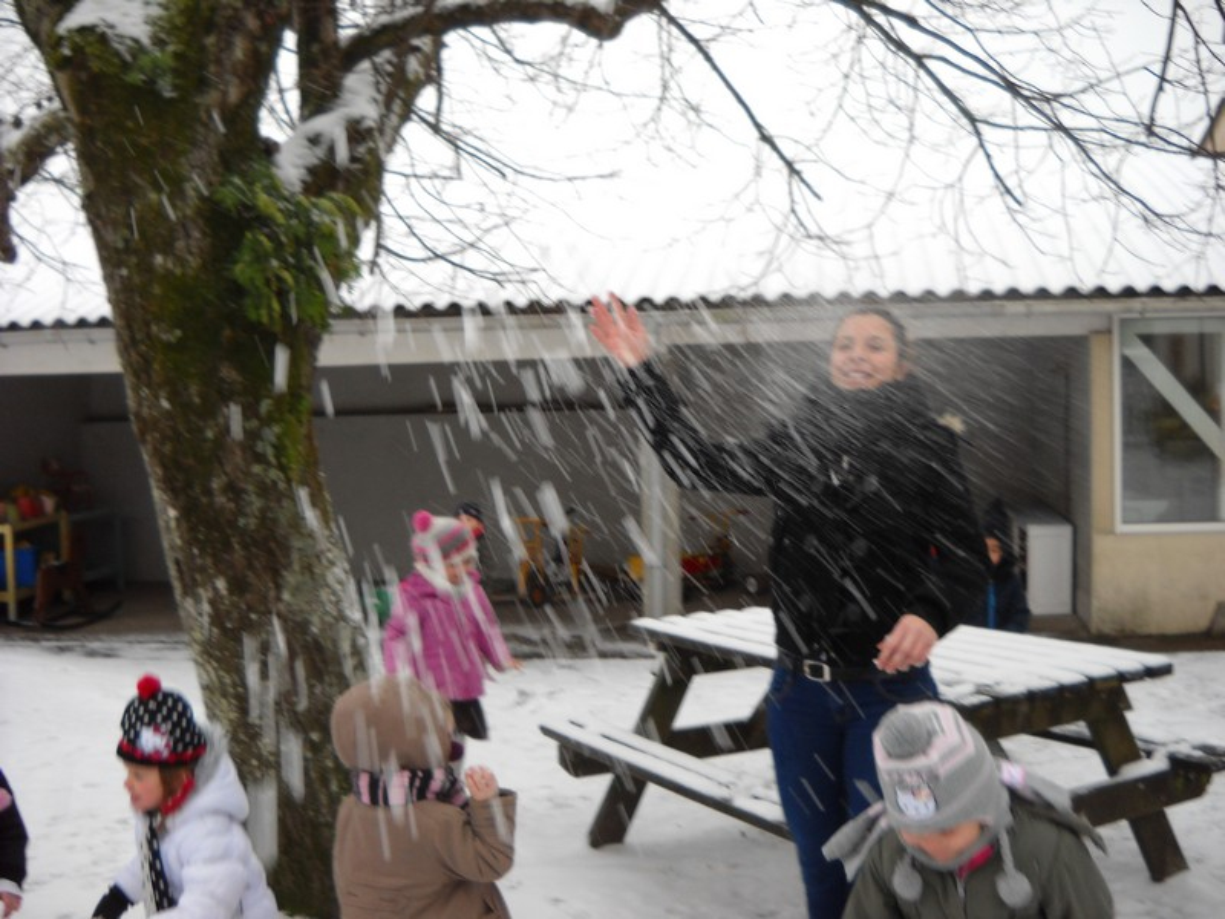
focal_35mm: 41
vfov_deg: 35.1
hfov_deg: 45.8
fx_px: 1451
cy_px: 460
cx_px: 612
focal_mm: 6.72
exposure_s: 1/60
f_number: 3.1
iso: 129
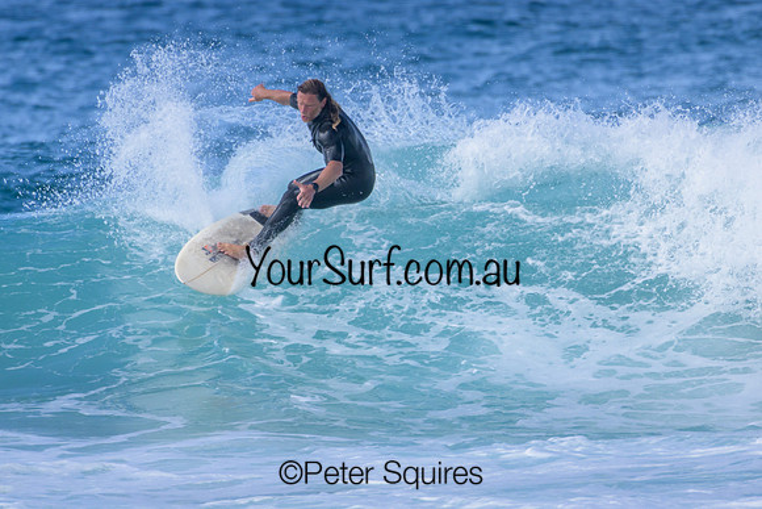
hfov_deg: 2.1
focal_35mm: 1000
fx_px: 21171
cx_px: 381
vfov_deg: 1.4
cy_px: 254
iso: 1250
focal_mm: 1000
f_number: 11
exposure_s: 1/2000
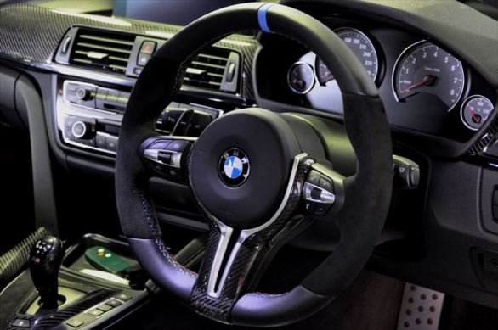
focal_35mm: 87
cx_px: 249
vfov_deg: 15.7
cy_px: 165
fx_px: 1202
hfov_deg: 23.4
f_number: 5.6
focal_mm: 58
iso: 3200
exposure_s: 1/15
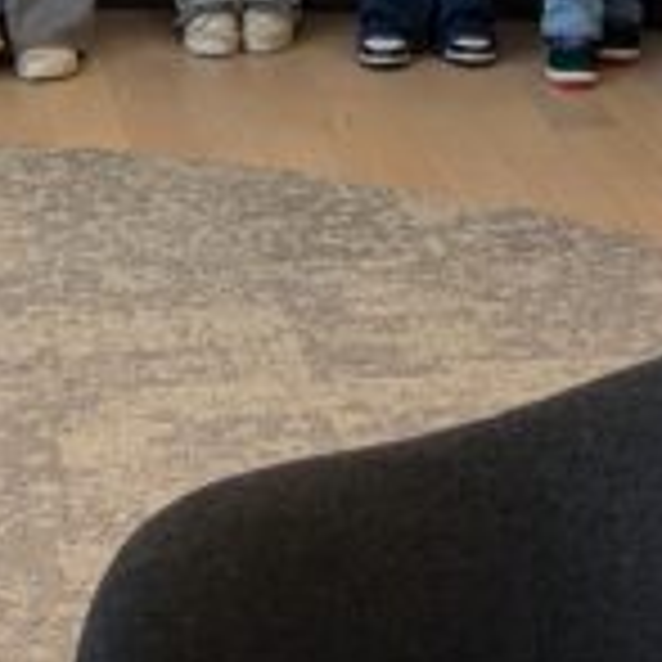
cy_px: -601
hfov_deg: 11.8
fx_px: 3202
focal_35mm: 148
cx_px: 171
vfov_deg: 10.9
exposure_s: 1/60
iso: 16
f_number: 1.68
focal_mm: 6.9
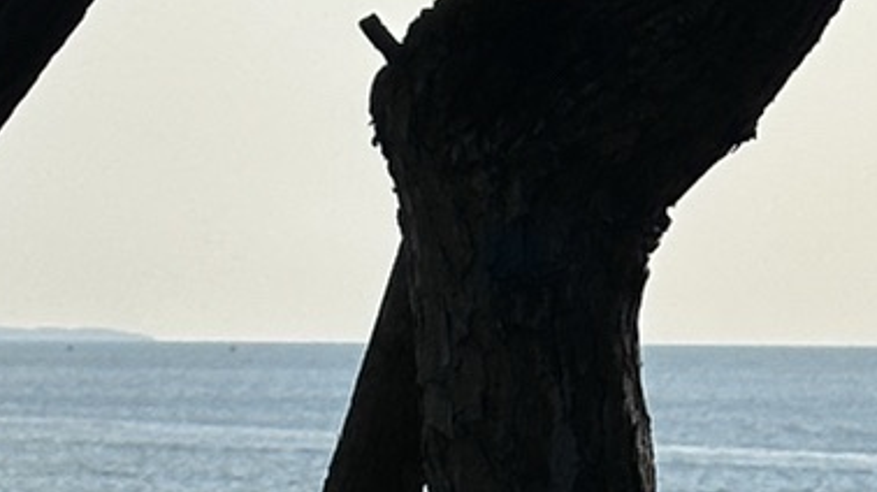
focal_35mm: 277
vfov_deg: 4.4
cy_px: -81
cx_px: 784
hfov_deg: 7.8
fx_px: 6437
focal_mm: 6.86
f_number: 1.78
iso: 64
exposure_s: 1/10870
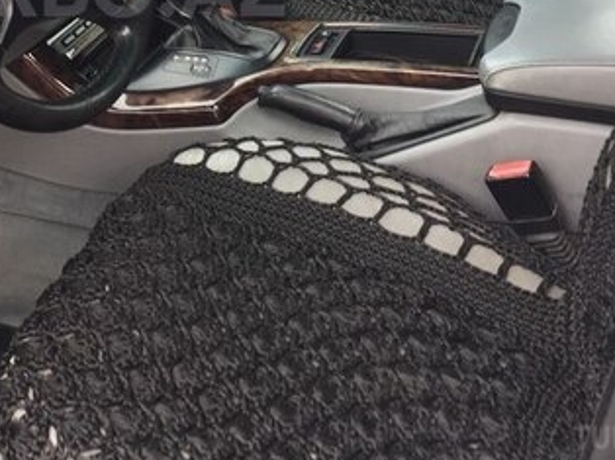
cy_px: -13
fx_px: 1083
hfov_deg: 30.6
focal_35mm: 61
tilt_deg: -23.3
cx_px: 84
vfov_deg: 22.9
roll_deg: +4.0
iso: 32
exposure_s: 1/100
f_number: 2.2
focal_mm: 4.15
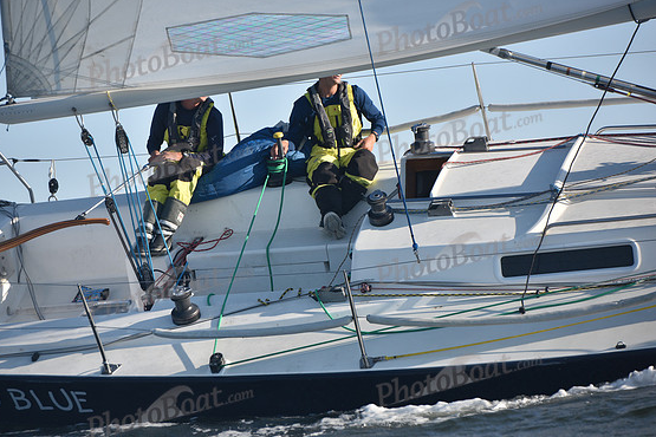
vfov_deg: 6.6
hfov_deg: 9.8
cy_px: 212
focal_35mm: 209
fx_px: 3808
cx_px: 316
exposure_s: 1/800
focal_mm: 200
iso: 250
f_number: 5
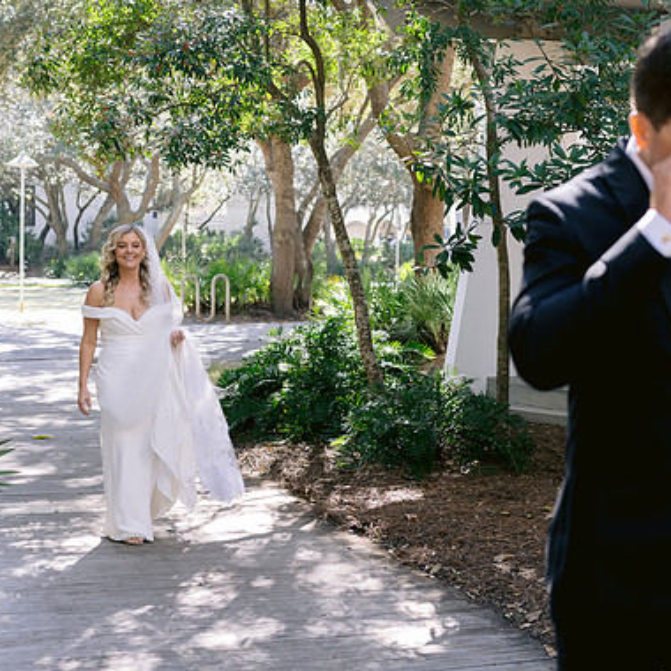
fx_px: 1447
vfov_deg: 26.1
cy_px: 355
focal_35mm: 66
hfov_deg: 25.9
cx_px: 471
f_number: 2.8
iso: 200
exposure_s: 1/200
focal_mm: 35
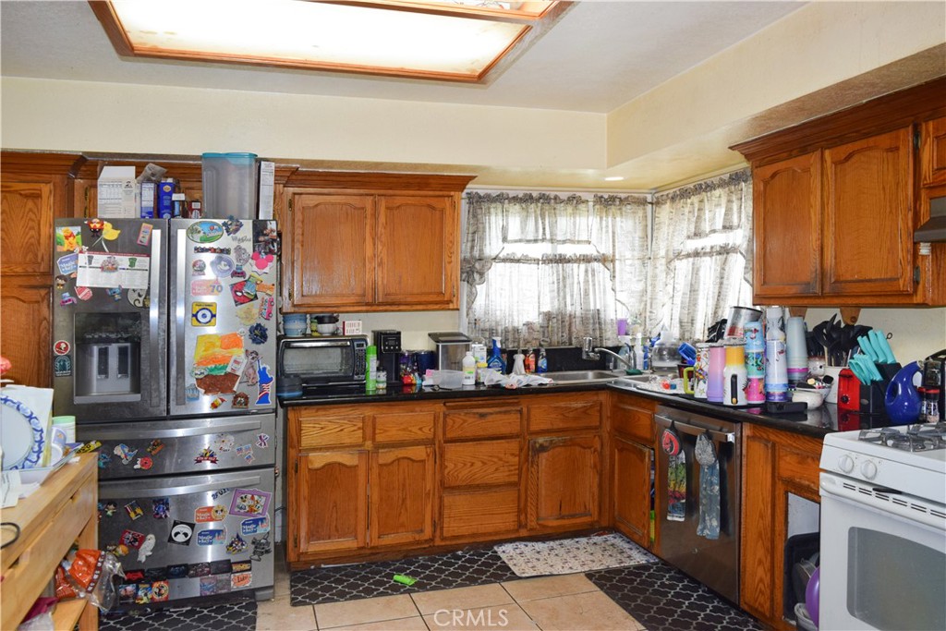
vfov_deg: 47.9
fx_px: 710
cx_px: 473
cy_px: 316
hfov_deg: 67.4
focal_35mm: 27
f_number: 5
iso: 800
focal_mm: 18
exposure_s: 1/100
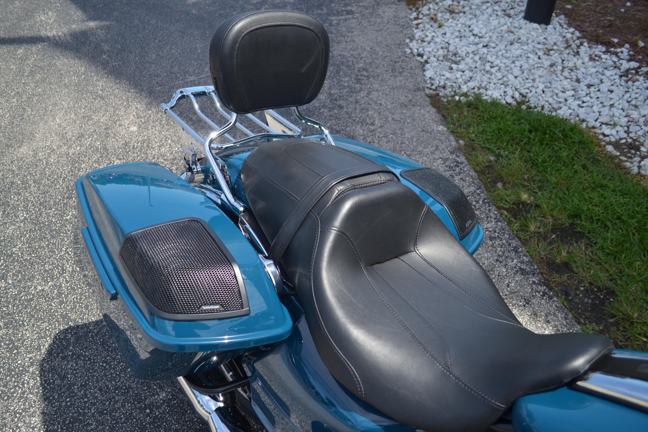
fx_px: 540
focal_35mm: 30
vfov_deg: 43.6
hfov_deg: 61.9
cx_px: 324
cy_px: 216
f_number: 3.8
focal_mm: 20
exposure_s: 1/500
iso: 100
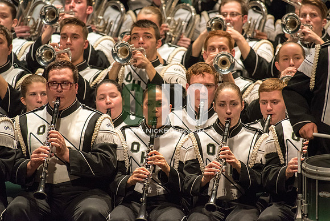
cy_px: 110
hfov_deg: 3.4
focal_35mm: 600
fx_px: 5501
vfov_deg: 2.3
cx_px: 165
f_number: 5.6
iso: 4000
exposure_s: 1/320
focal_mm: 600
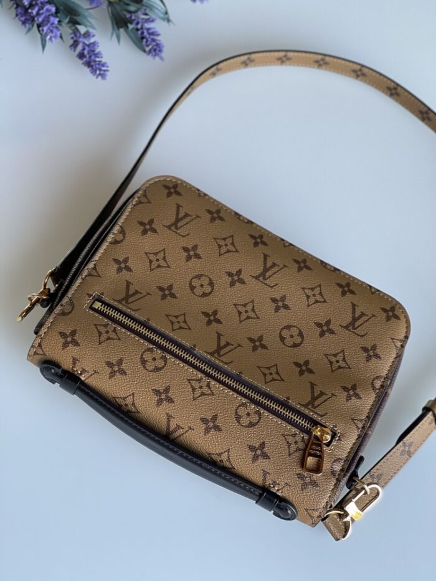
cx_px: 218
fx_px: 1075
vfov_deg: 30.3
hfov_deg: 22.9
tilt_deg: -55.7
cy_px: 290
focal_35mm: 64
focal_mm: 7.5
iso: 200
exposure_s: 1/121
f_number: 2.2
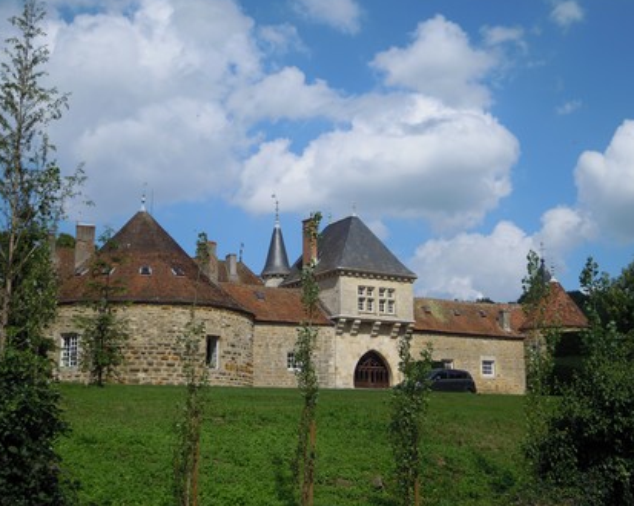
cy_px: 251
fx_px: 919
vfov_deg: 30.8
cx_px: 321
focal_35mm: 49
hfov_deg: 38.1
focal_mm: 8.3
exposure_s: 1/320
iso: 100
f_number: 9.6
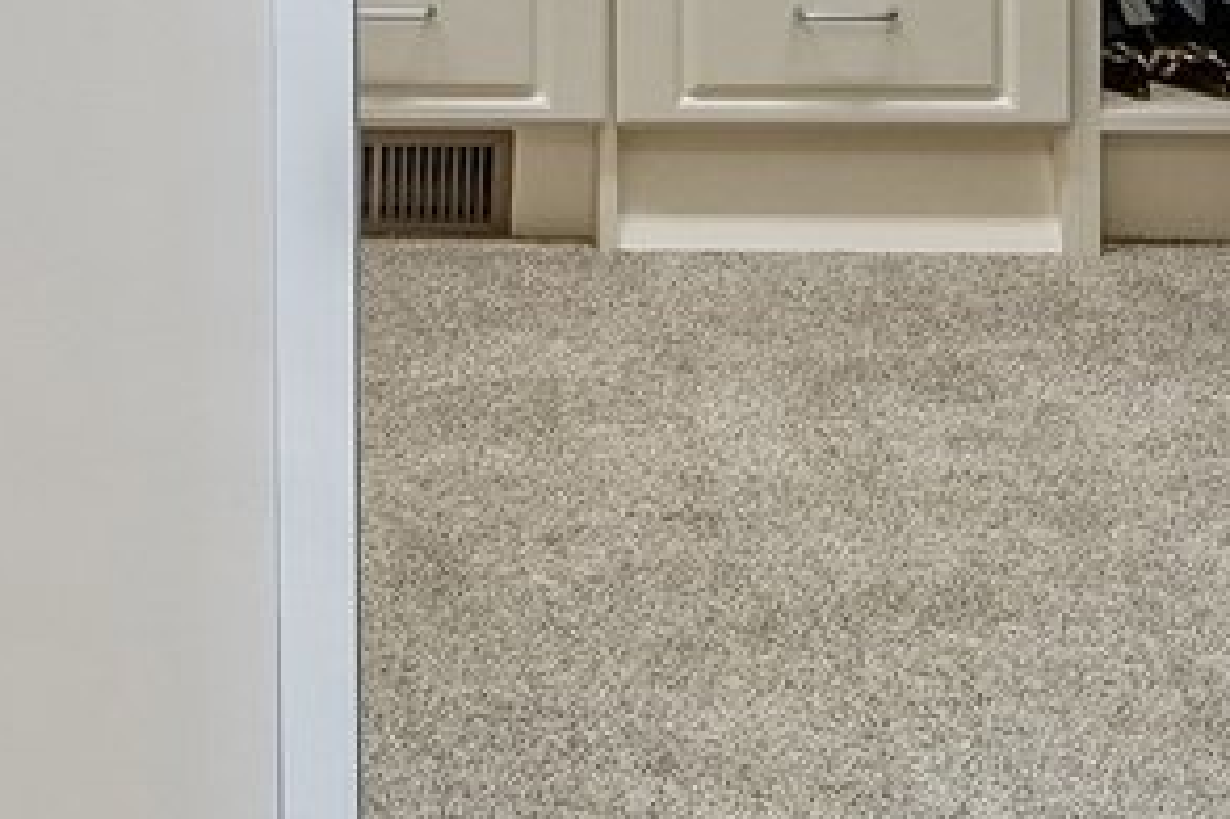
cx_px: -357
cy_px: -985
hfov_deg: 18.2
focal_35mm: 105
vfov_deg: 11.3
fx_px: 3585
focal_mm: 10
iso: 400
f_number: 8
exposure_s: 1/6
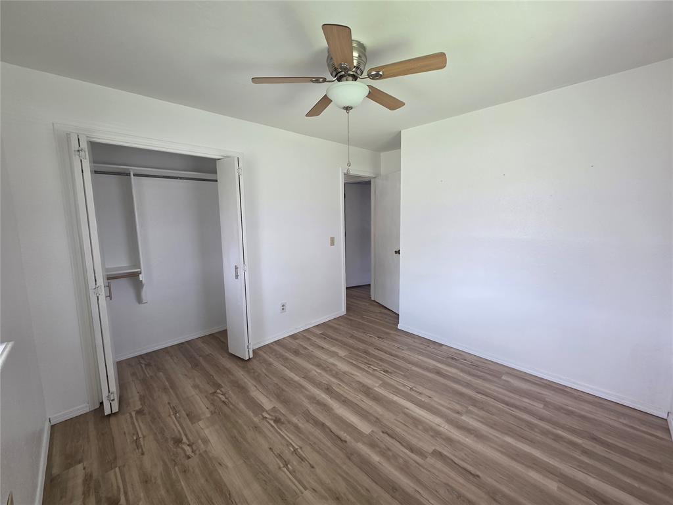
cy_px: 252
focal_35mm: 13
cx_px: 336
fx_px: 253
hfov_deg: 106.2
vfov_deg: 89.9
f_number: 1.9
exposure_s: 1/120
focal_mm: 2.2
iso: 125
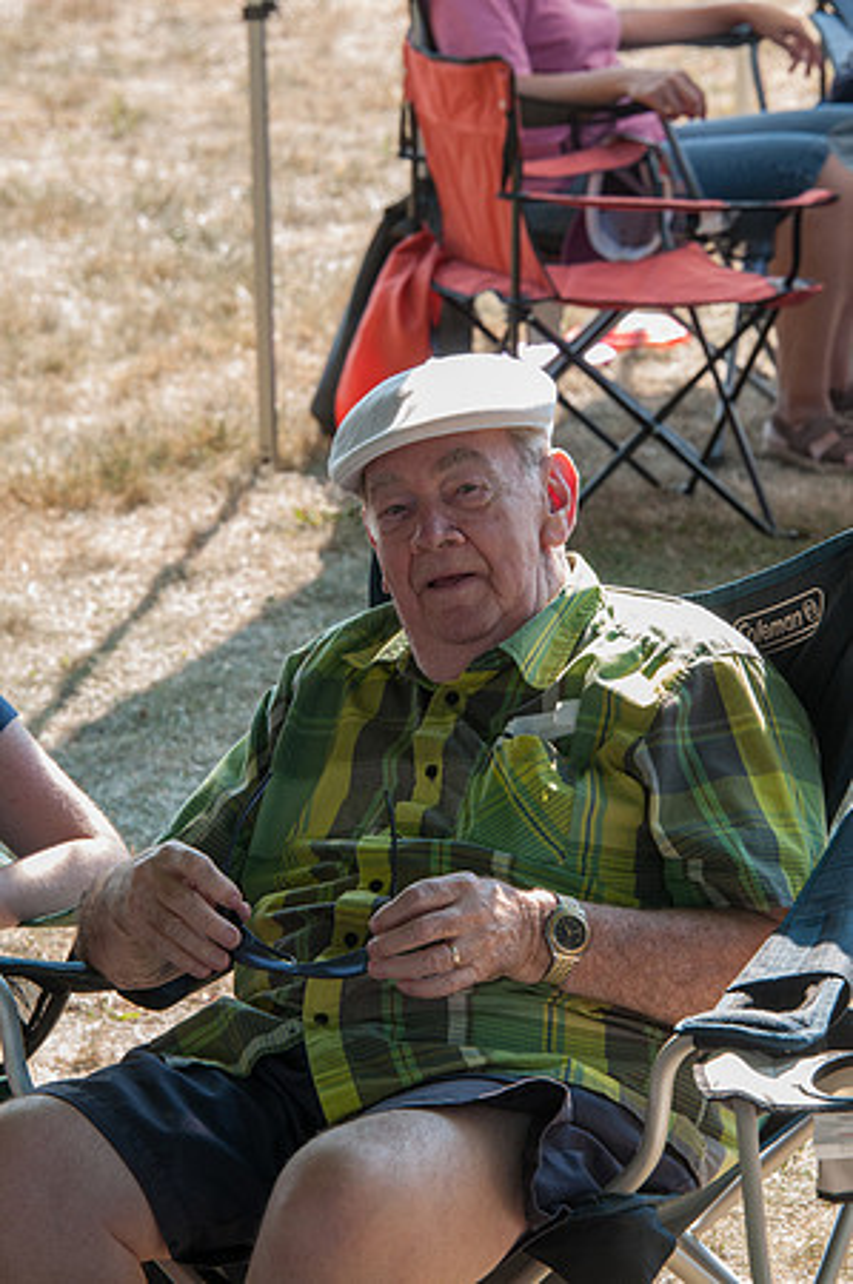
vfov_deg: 10.2
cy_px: 642
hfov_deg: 6.8
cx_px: 426
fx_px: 7213
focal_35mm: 202
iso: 500
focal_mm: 135
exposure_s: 1/100
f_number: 8
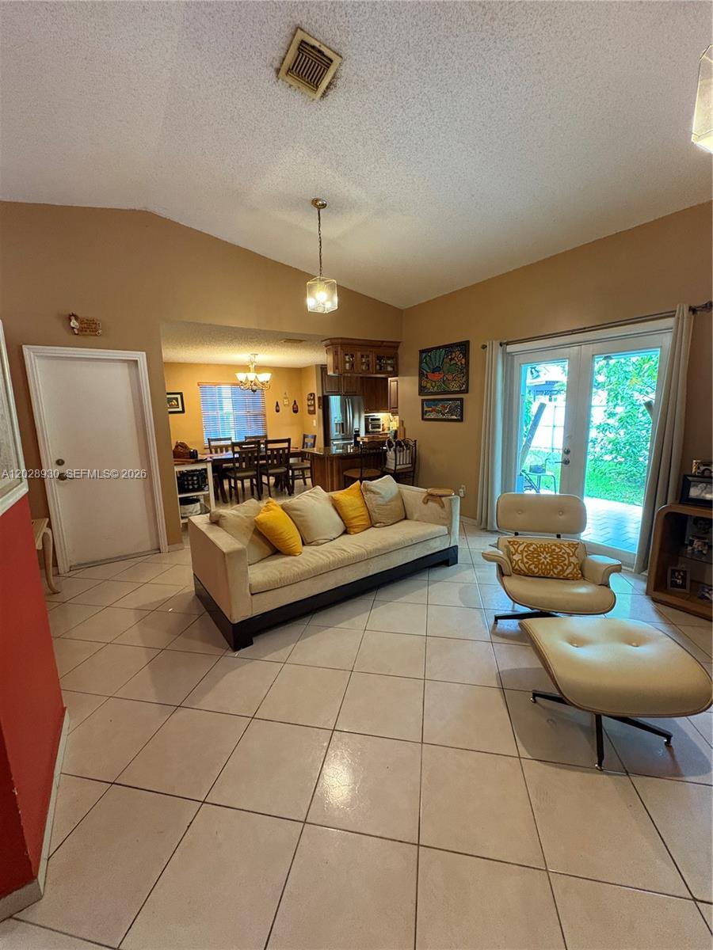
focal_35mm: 14
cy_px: 475
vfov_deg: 102.1
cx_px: 356
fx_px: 384
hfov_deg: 85.7
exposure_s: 1/60
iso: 500
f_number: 2.2
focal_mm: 2.22
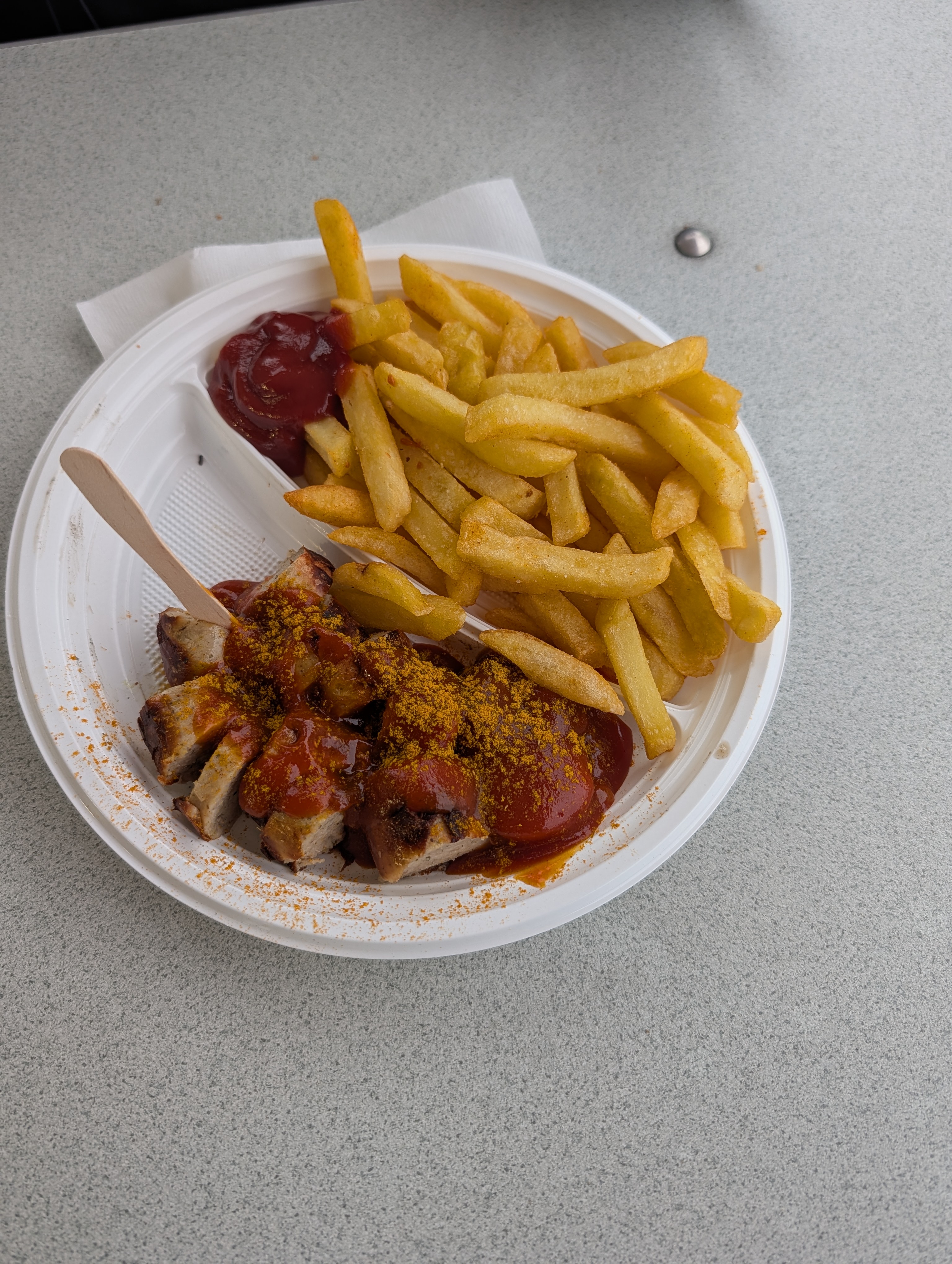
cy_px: 632
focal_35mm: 24
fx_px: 878
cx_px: 476
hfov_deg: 56.9
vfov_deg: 71.5
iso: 27
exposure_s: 1/292
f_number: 1.68
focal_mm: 6.9
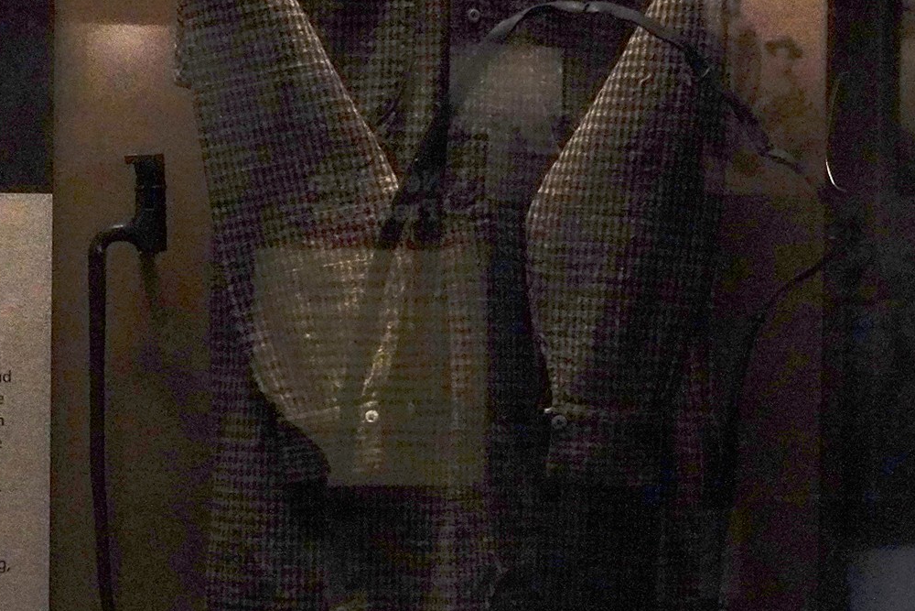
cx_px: 213
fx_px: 1830
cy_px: 273
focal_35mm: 72
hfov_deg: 27.6
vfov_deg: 18.9
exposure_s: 1/100
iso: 10000
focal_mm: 36
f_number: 5
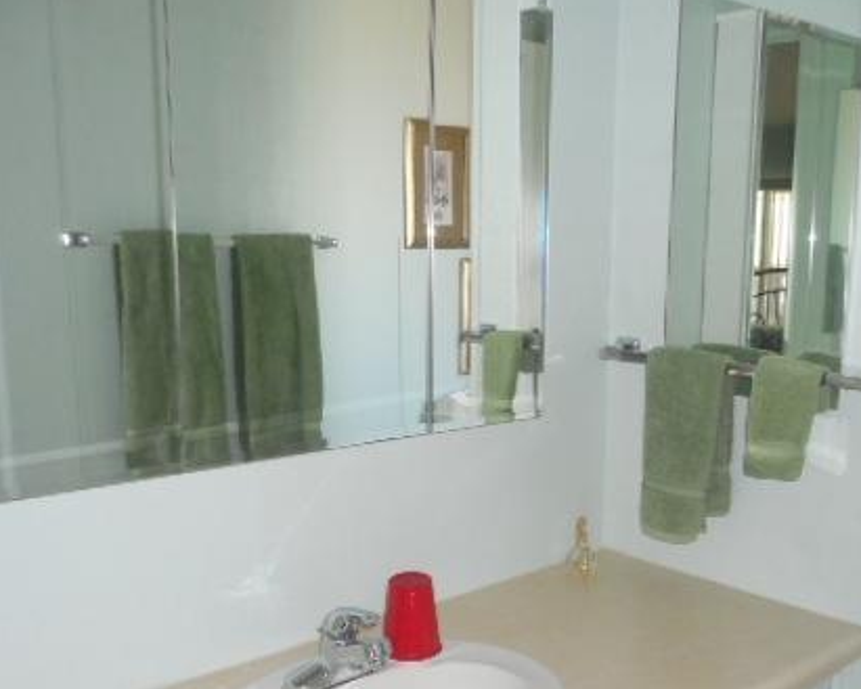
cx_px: 499
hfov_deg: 47.8
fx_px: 969
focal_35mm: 38
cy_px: 425
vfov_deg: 38.9
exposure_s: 1/25
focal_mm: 4.5
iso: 220
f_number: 3.7
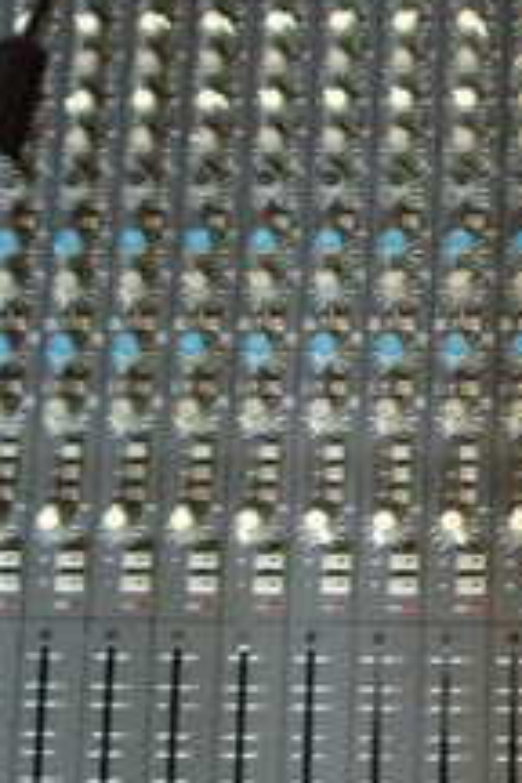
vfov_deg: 18.9
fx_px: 2349
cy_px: 384
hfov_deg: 12.3
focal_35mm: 108
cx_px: 692
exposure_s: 1/15
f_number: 2.6
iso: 320
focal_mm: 5.8
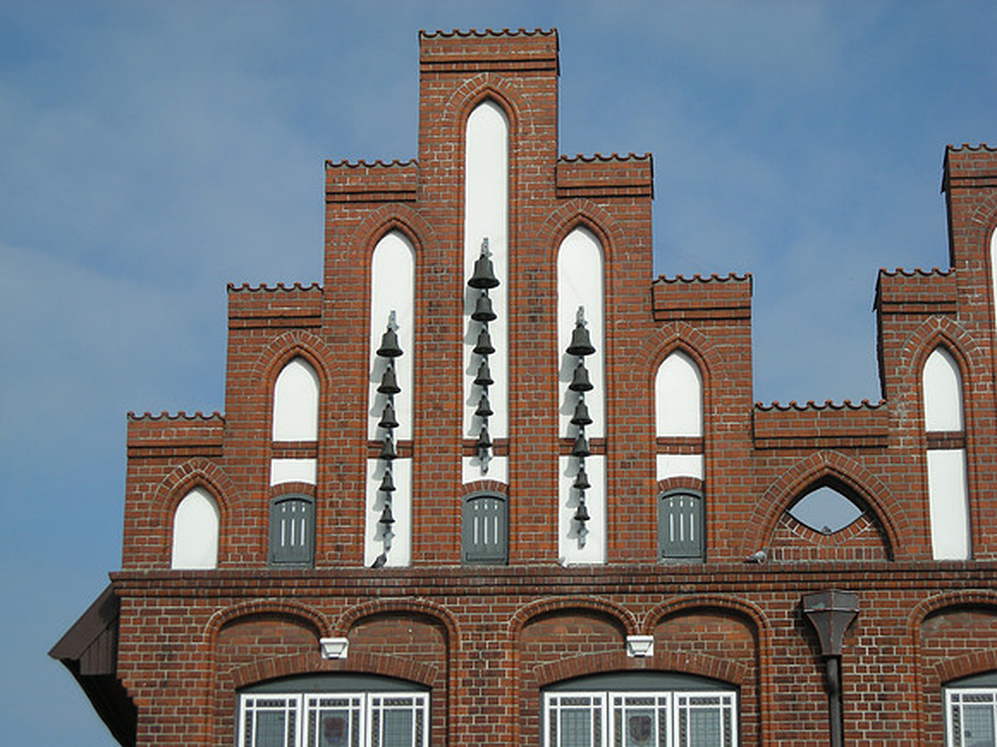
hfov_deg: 20.9
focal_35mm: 94
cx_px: 498
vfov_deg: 15.7
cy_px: 374
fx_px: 2707
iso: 50
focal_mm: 15.3
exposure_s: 1/180
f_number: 8.8
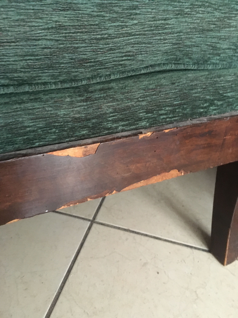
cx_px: 119
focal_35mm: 29
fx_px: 266
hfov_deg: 48.2
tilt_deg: -33.9
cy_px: 159
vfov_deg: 61.7
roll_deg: -2.5
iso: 320
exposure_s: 1/17
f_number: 2.2
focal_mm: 4.15
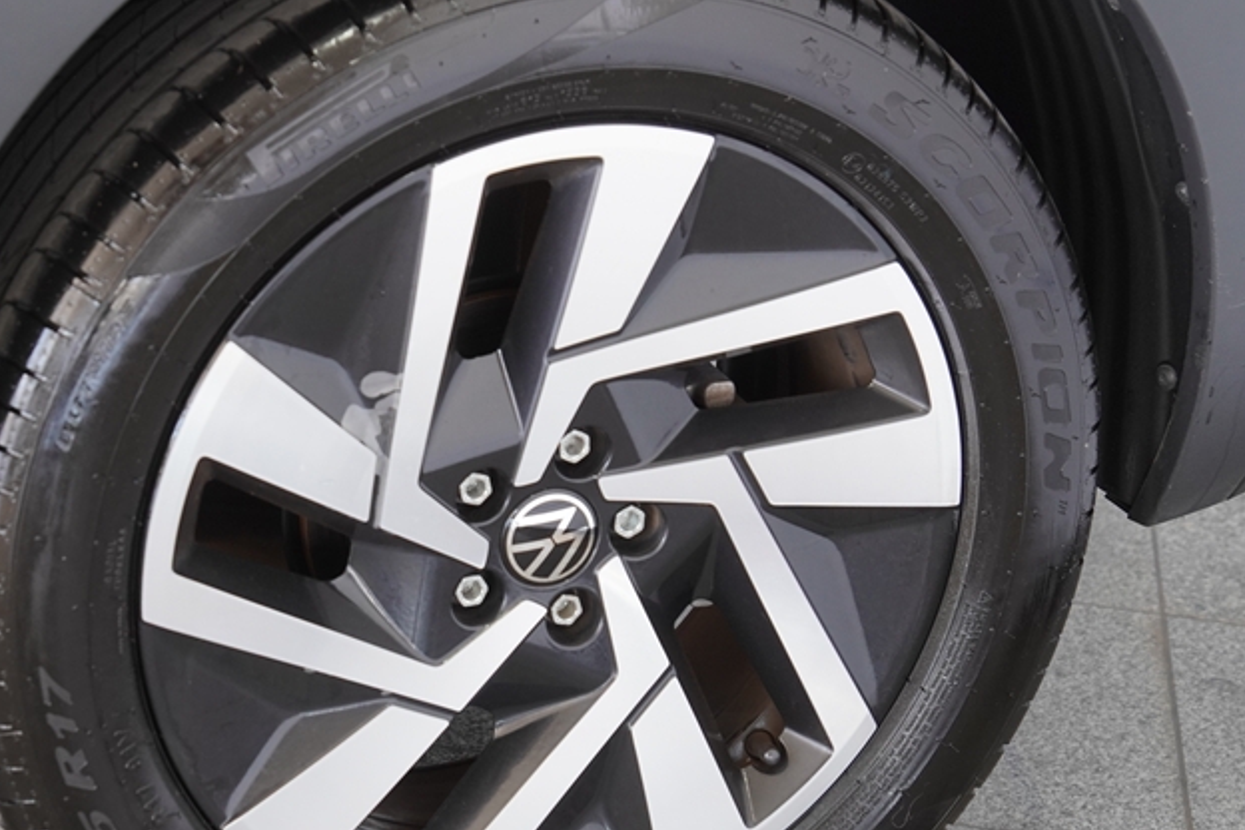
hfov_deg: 19.2
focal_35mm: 106
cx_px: 337
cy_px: 478
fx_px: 3659
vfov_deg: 12.9
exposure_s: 1/80
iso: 400
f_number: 4
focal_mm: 43
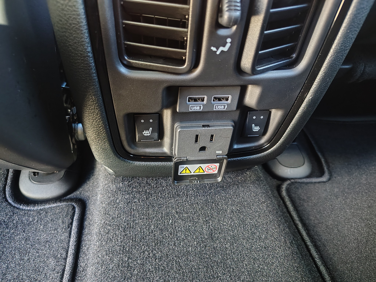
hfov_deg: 71.6
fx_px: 261
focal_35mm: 24
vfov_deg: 56.8
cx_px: 188
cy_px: 141
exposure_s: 1/31.1
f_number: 1.8
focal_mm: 5.56
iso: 3200
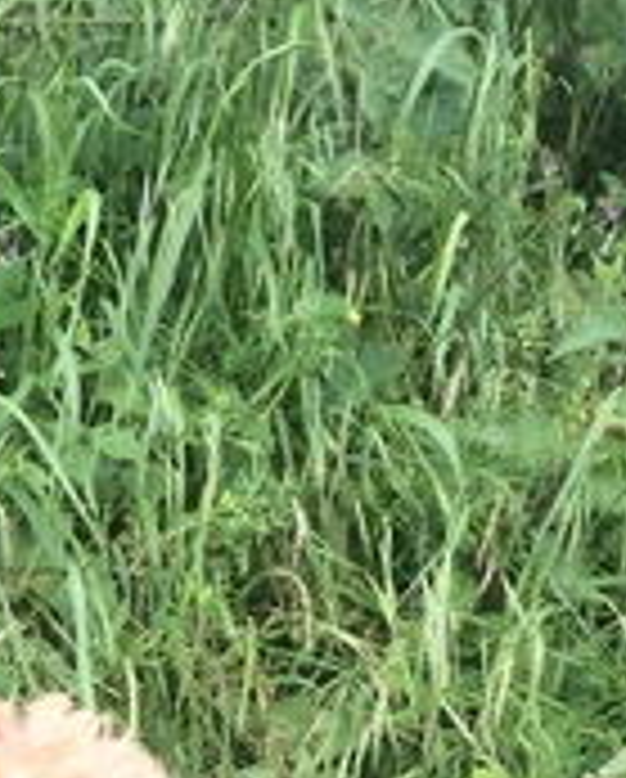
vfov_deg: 18.5
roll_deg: -0.4
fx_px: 2264
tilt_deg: -40.4
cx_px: -63
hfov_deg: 15.3
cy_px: 944
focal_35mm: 98
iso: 32
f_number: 2.2
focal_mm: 4.15
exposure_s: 1/277
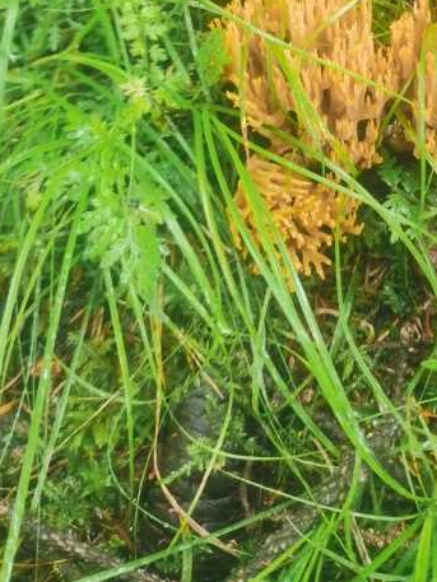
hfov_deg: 22.8
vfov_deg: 28.5
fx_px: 1060
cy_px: -25
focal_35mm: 63
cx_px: 375
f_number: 1.8
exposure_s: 1/50
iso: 250
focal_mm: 5.58
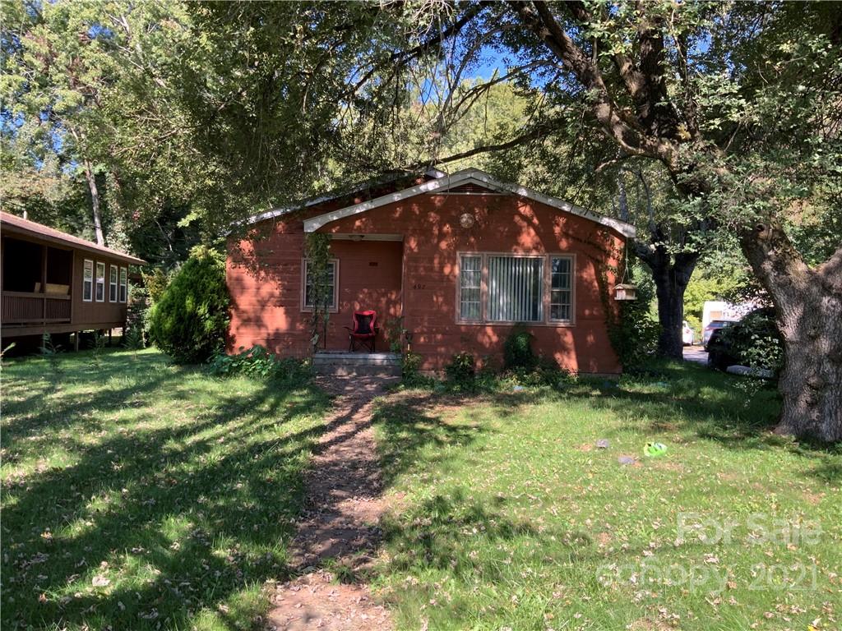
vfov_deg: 48.2
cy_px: 316
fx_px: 705
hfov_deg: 61.7
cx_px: 421
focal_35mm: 29
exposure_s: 1/239
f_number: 1.8
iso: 16
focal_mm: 3
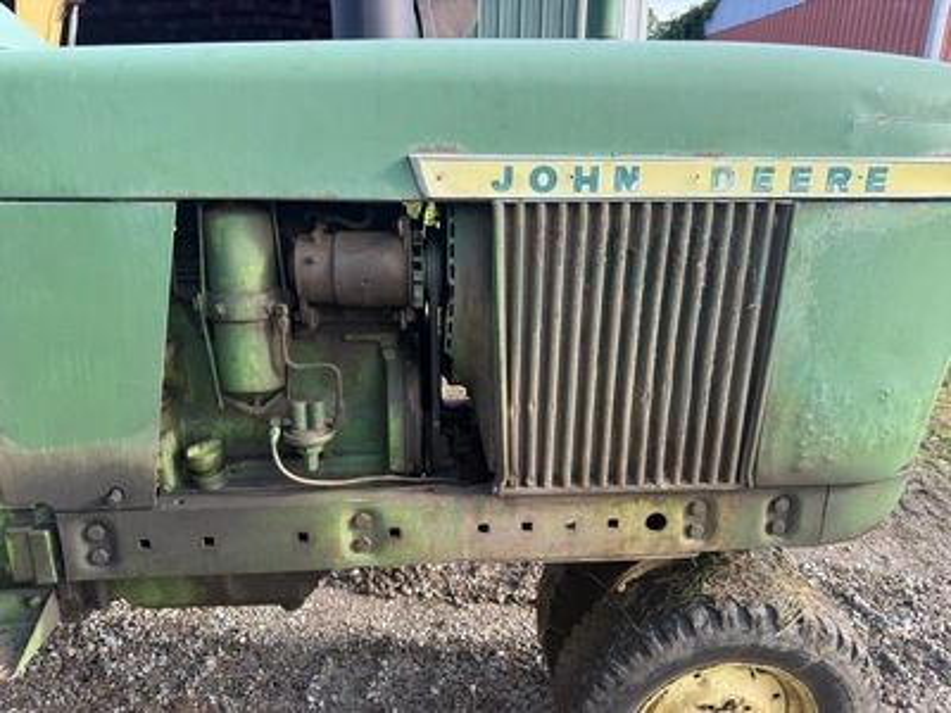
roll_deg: +1.8
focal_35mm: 24
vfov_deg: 56.8
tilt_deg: -13.6
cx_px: 476
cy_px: 356
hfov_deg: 71.6
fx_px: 659
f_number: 1.78
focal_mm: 6.76
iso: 80
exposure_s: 1/365
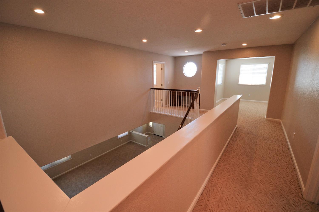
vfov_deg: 77.2
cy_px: 106
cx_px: 160
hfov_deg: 100.4
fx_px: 133
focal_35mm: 15
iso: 400
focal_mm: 10
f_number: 4
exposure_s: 1/60
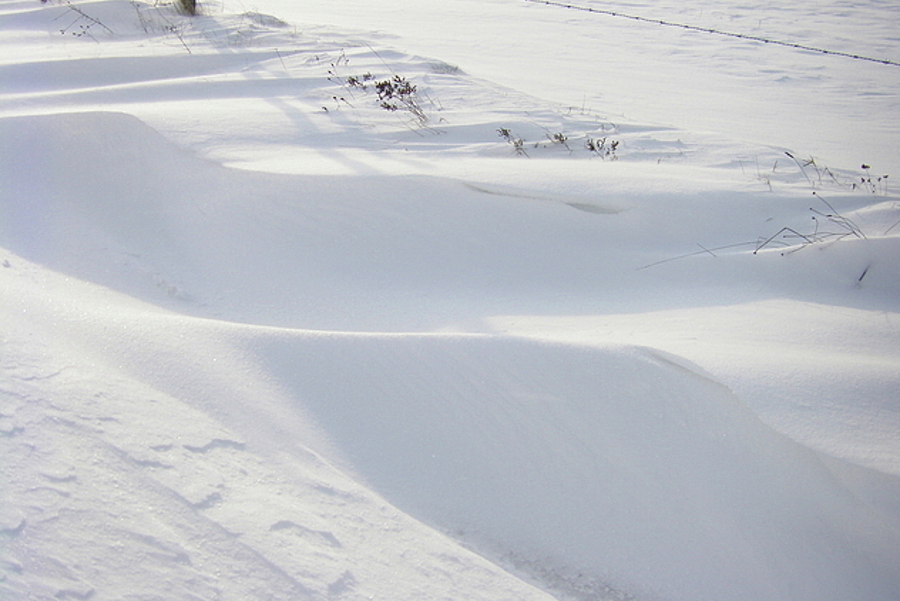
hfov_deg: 48.4
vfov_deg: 33.4
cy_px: 278
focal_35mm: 40
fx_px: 1000
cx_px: 454
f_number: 7
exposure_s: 1/250
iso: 64
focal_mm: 6.3
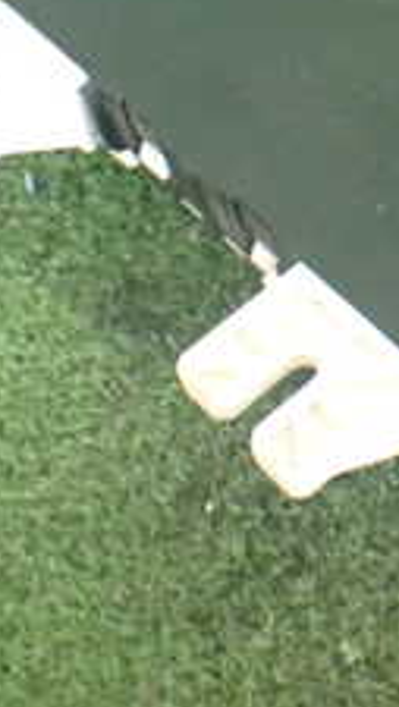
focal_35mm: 87
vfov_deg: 23.5
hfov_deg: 13.3
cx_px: 566
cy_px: 6
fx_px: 1632
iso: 800
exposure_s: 1/60
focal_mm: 5.4
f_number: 2.3
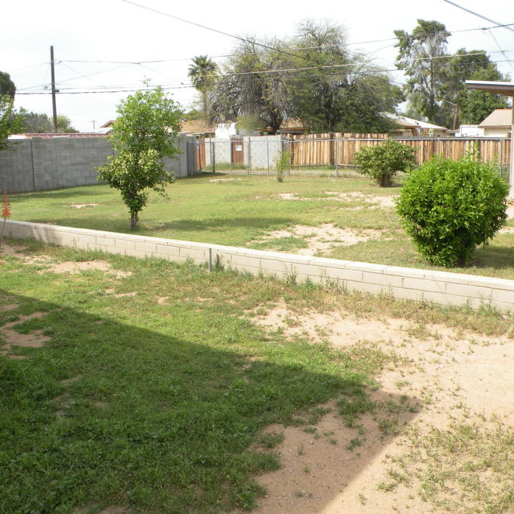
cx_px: 298
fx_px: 588
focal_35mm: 35
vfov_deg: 47.2
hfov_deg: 47.0
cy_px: 245
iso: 64
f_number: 5.6
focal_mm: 4.7
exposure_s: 1/191
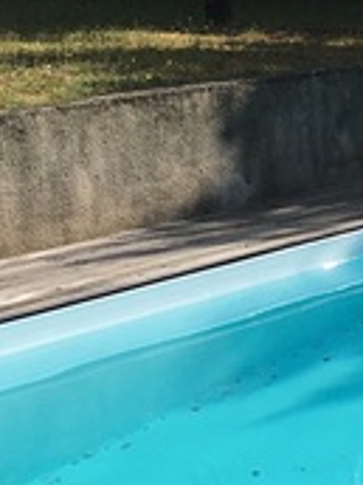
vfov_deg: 14.6
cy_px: 180
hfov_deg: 10.4
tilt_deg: -7.1
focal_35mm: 135
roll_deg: +2.0
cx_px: 628
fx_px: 1888
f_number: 2.2
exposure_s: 1/1709
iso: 25
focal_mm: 4.15
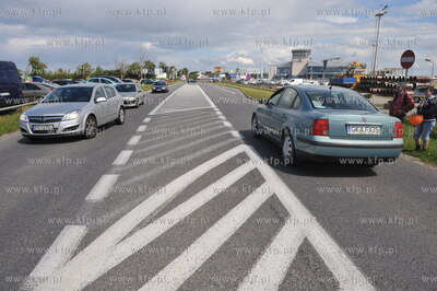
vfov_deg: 53.1
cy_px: 146
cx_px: 218
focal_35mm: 24
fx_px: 291
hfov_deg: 73.8
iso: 640
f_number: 7.1
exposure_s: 1/3200
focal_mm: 24
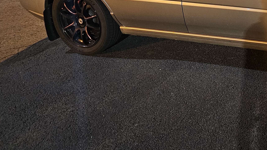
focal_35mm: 58
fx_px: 411
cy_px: -40
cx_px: 273
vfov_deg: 19.3
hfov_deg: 32.8
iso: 800
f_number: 1.7
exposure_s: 1/24
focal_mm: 6.3
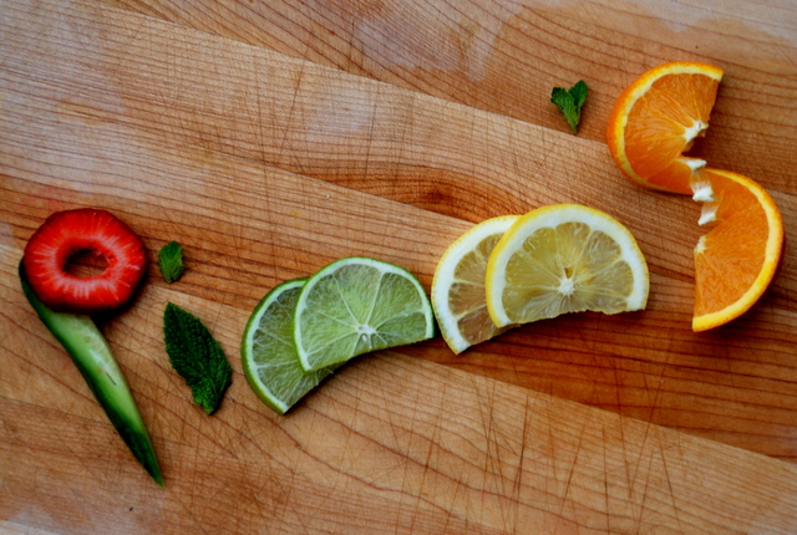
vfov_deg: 20.7
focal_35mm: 66
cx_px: 398
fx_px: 1465
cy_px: 268
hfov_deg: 30.4
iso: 200
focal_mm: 44
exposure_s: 1/50
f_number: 4.8
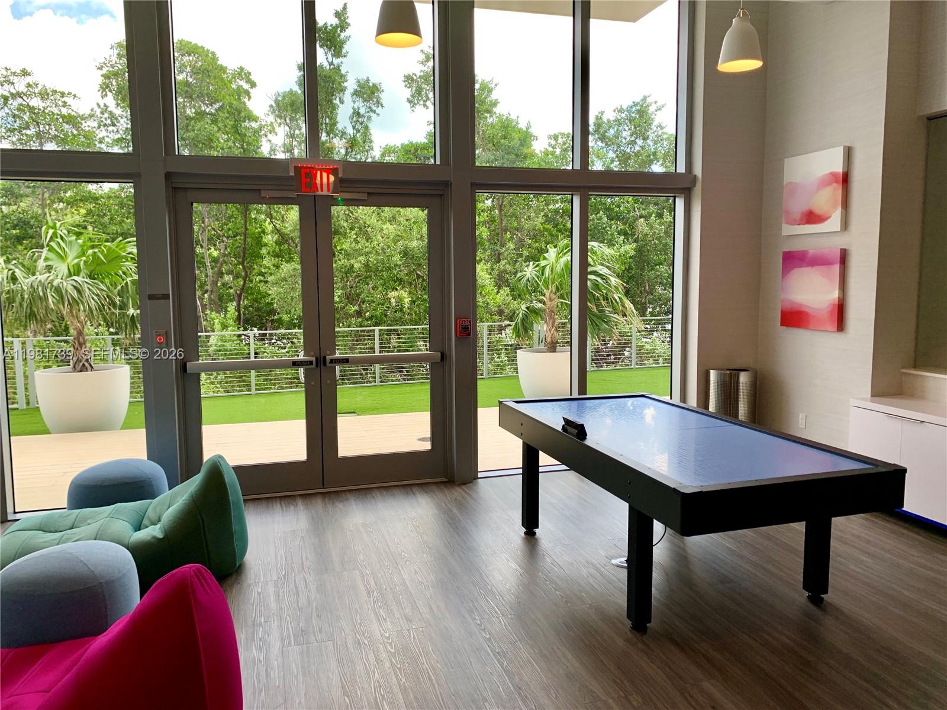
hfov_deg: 67.3
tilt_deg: -6.8
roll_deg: +0.6
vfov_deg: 53.1
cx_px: 474
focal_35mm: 26
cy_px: 355
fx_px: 711
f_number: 1.8
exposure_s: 1/121
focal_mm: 4.25
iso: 50
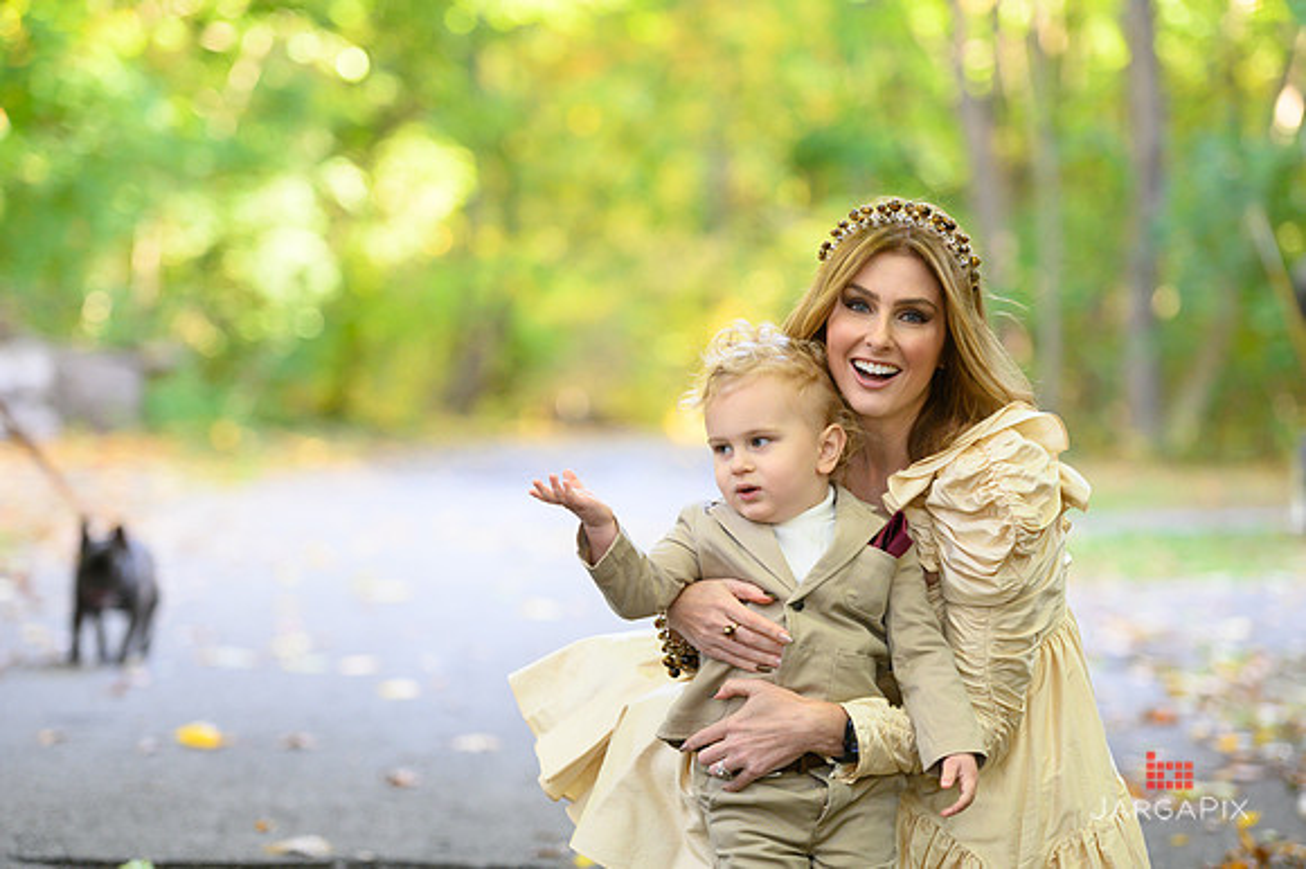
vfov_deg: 11.2
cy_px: 434
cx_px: 653
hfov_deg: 16.8
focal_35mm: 122
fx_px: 4423
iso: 1600
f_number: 3.2
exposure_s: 1/200
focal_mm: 122
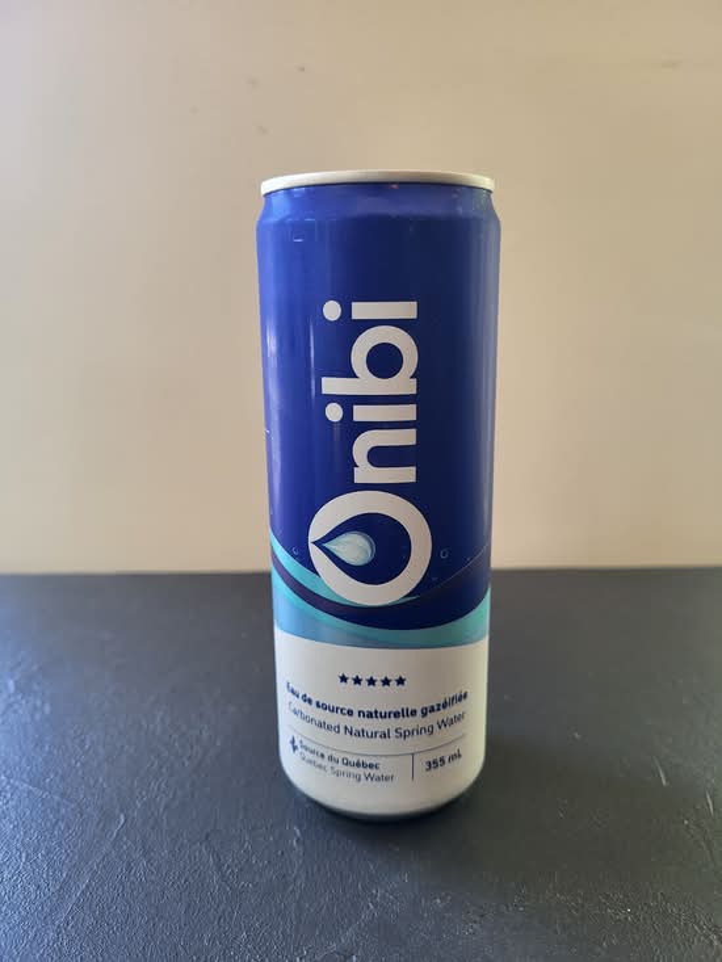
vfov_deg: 67.3
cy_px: 481
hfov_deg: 53.1
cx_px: 361
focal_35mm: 26
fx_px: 723
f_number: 1.8
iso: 80
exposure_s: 1/100
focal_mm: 5.4
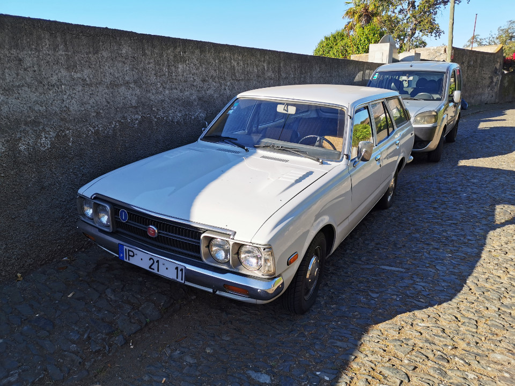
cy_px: 193
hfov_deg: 65.3
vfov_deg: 51.4
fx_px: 402
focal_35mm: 27
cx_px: 258
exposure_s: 1/2208
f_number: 1.8
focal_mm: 5.6
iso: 50
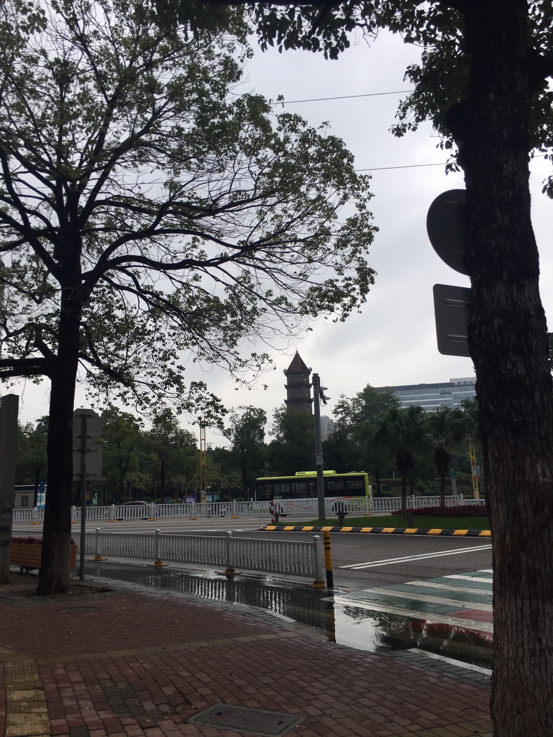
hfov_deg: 48.2
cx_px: 276
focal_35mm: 29
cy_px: 368
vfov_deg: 61.7
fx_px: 618
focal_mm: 4.15
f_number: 2.2
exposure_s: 1/3077
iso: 25
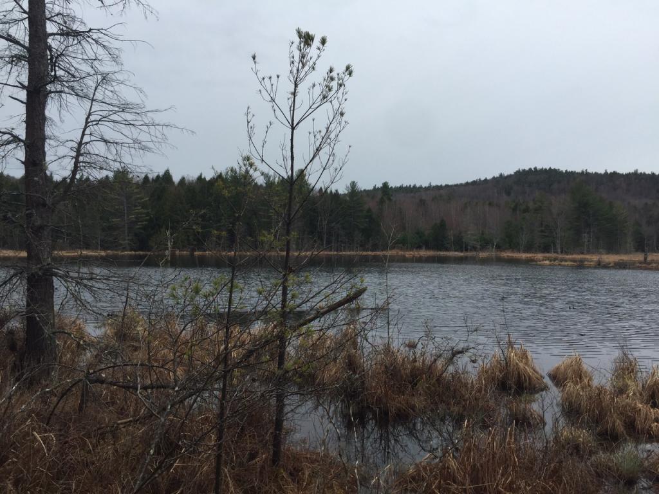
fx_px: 552
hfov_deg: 61.7
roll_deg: +0.3
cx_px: 330
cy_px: 247
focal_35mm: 29
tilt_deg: +0.4
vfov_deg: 48.2
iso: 32
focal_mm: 4.15
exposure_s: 1/694
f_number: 2.2
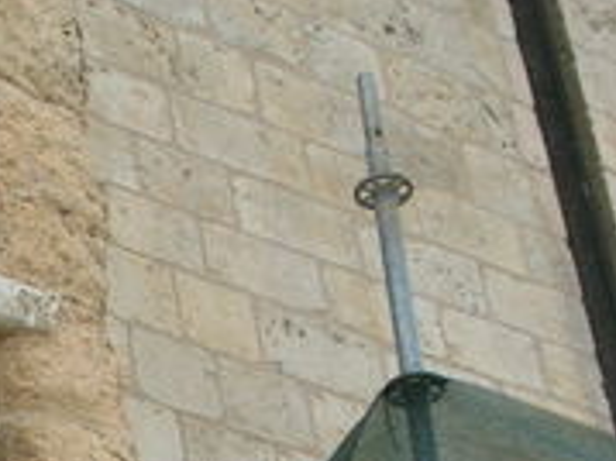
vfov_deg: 7.3
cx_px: -224
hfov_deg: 9.7
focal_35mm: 200
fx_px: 3557
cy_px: 595
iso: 50
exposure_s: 1/238
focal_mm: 11.1
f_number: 3.8
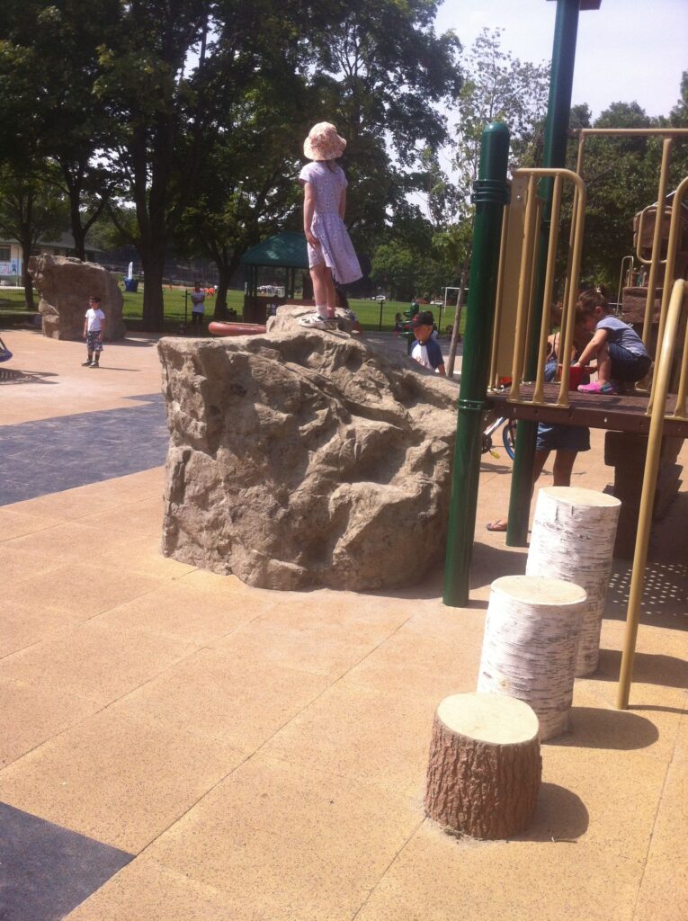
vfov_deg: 52.7
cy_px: 460
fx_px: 930
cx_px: 344
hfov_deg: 40.6
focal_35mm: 35
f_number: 2.8
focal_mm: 3.85
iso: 80
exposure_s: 1/1077
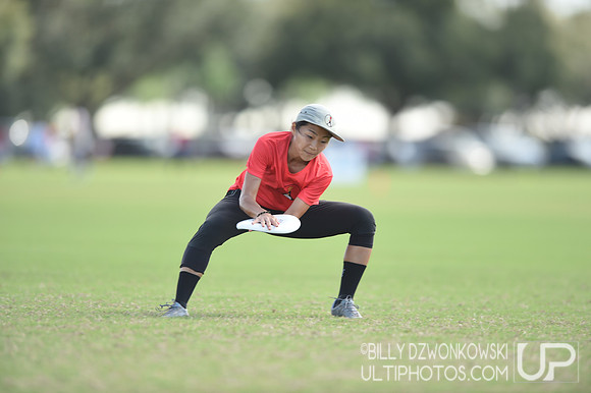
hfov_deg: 5.2
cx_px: 296
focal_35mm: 400
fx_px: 6563
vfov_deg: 3.4
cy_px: 196
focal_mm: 400
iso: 200
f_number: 2.8
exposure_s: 1/800
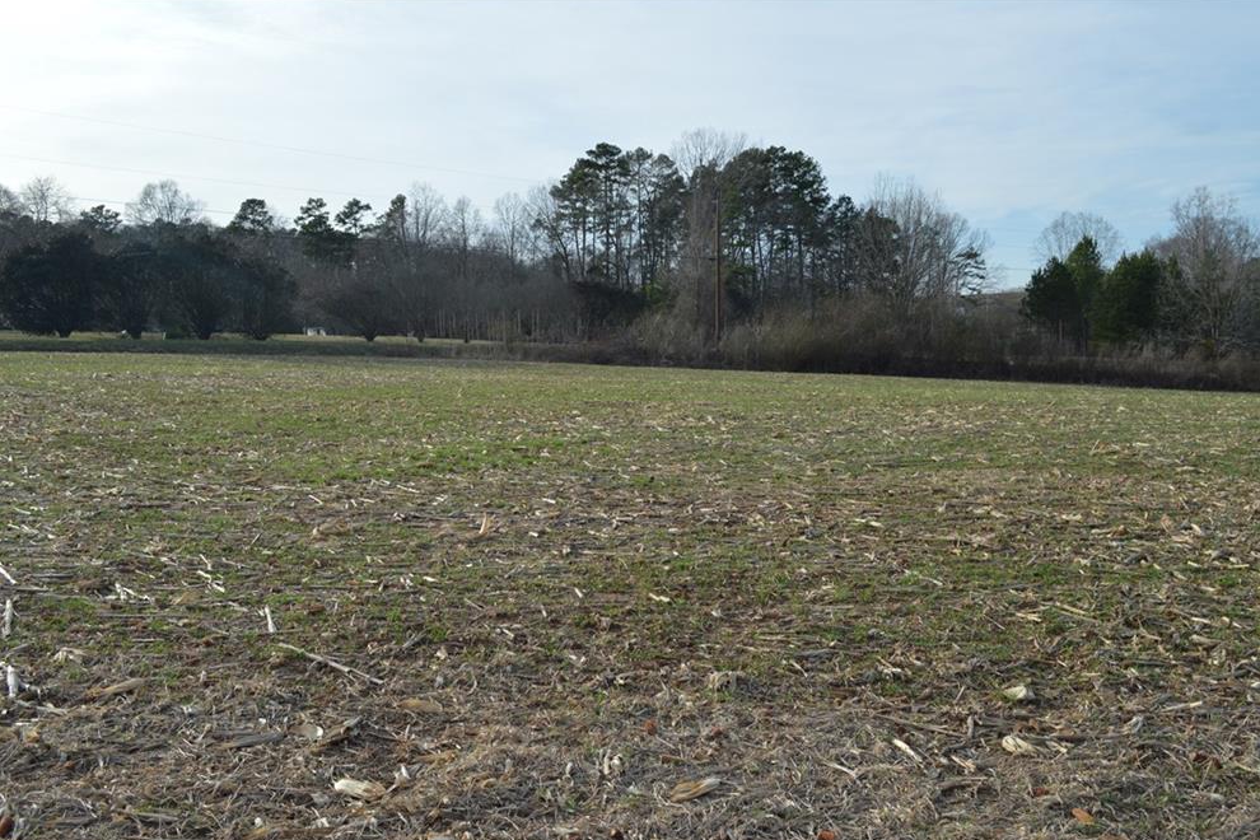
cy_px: 426
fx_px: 1085
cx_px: 630
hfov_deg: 60.3
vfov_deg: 42.3
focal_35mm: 31
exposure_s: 1/200
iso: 100
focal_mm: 20
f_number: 7.1
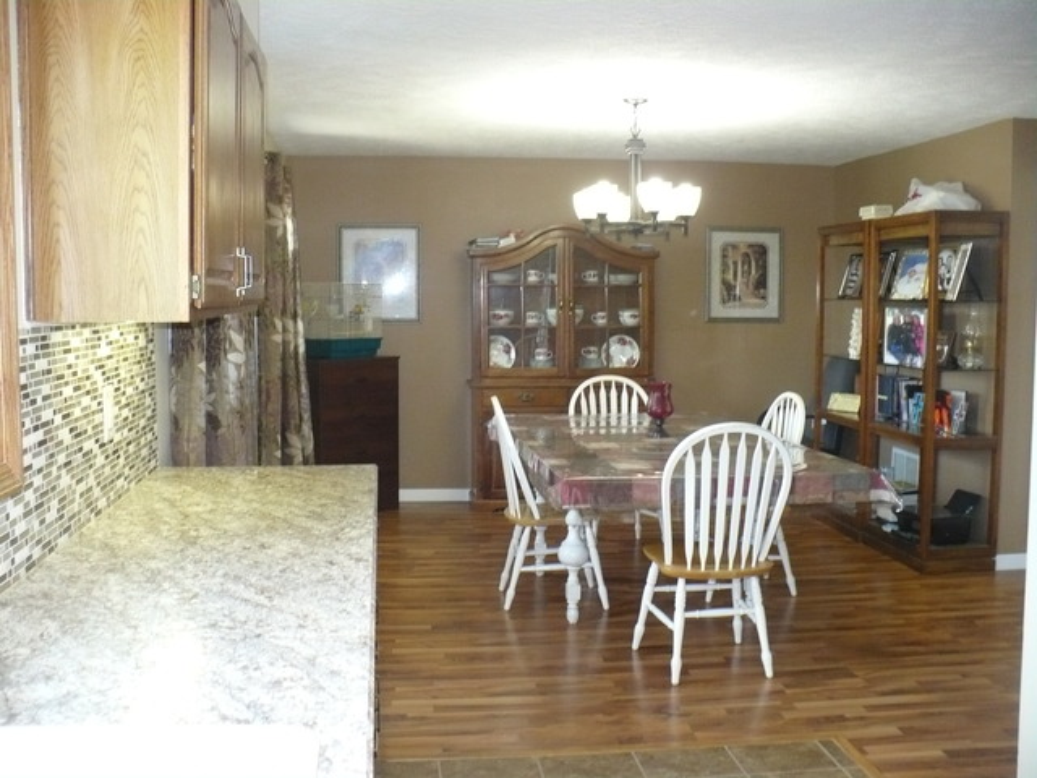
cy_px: 389
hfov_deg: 50.1
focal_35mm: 37
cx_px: 518
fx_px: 1108
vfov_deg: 38.7
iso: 320
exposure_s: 1/30
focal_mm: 6.1
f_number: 2.8
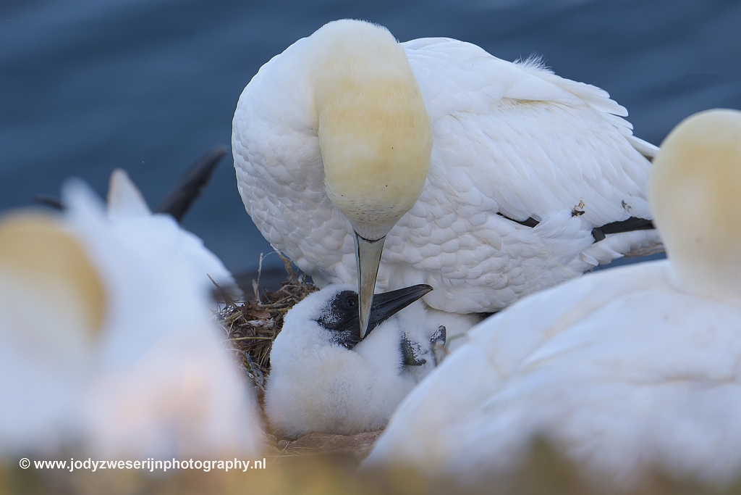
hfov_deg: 5.2
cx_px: 370
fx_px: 8234
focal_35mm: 400
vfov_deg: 3.4
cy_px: 248
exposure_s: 1/400
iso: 720
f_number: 11
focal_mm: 400
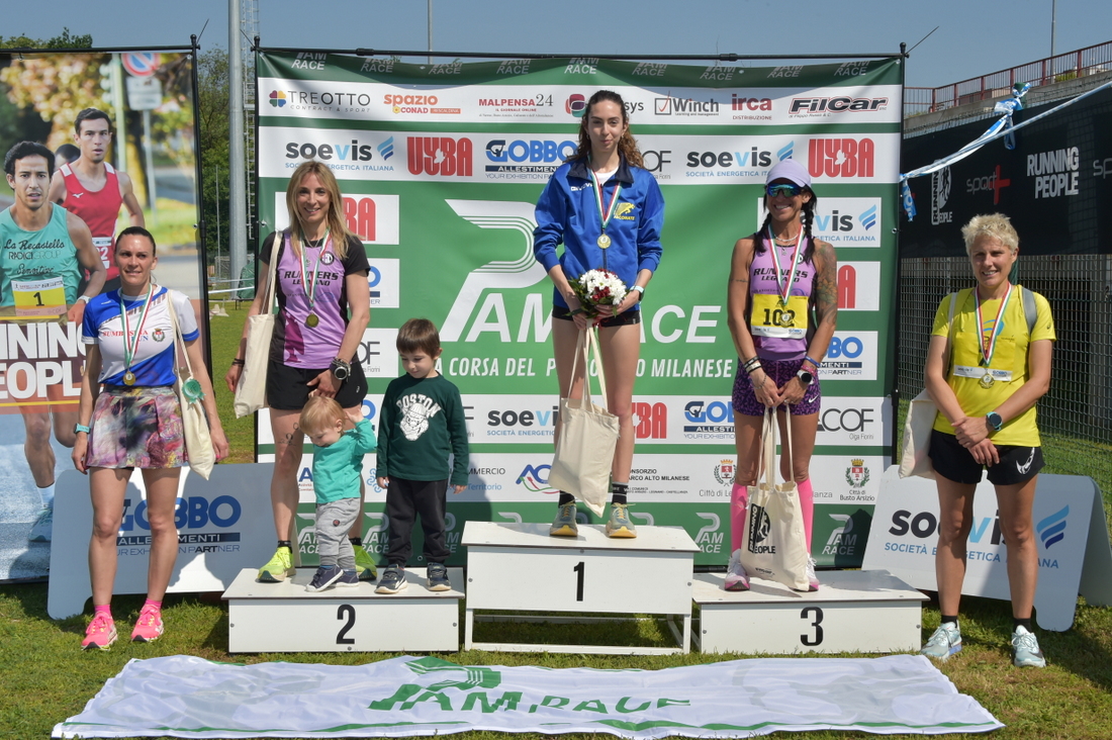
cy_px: 370
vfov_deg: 29.8
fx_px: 1389
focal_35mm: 45
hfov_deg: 43.6
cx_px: 556
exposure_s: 1/500
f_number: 13
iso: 500
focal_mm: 45
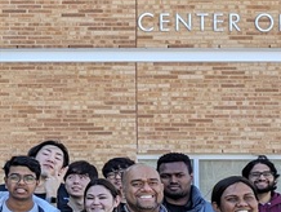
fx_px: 894
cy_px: 149
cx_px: -291
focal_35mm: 110
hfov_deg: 14.6
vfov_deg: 13.5
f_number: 1.85
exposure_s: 1/288
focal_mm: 6.81
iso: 41
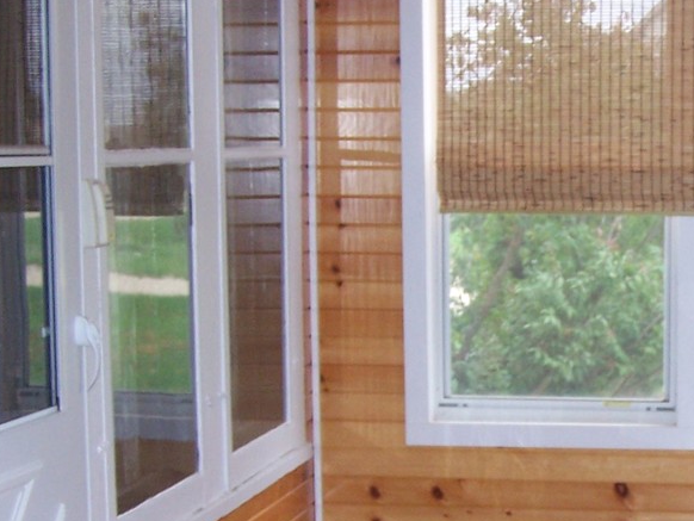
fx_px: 1885
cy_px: 408
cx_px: 659
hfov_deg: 20.3
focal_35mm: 94
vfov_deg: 15.6
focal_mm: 6.3
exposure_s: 1/60
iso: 140
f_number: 2.8
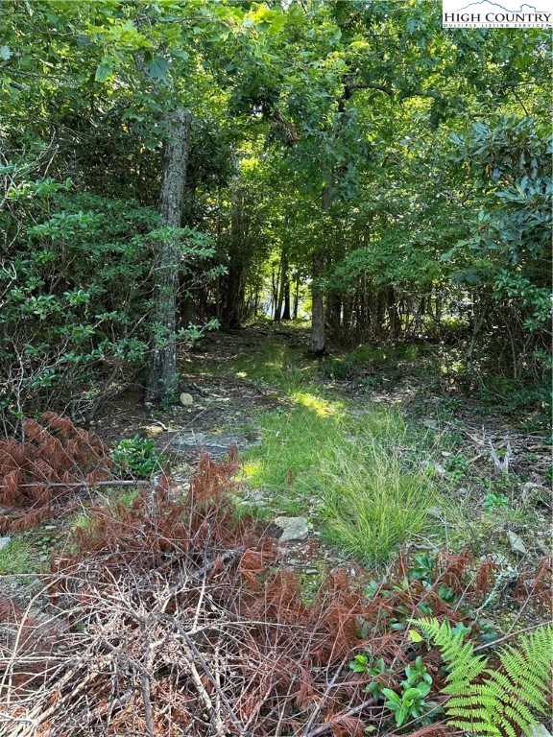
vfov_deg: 71.6
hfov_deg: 56.8
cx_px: 276
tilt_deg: -6.3
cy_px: 368
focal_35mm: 24
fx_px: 511
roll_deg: +2.6
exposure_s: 1/139
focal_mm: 6.86
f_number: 1.78
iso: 125
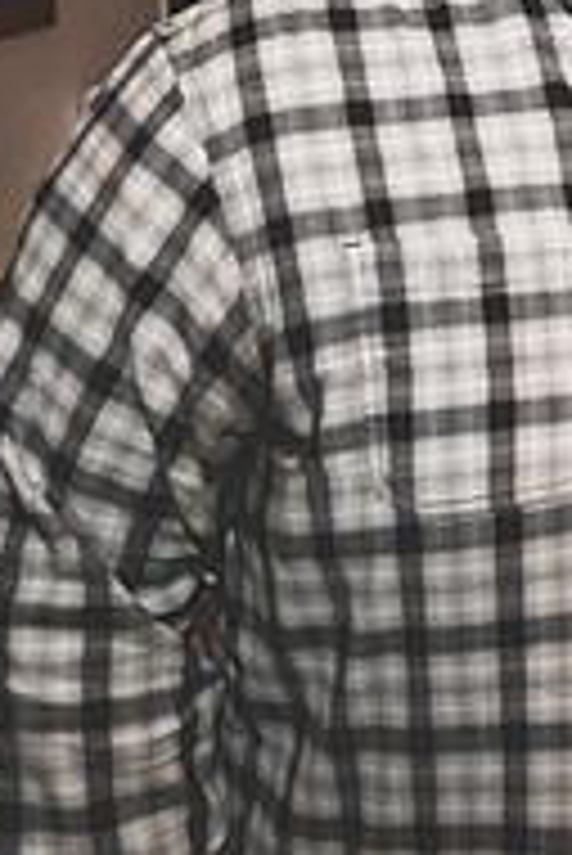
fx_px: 2165
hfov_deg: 13.7
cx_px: 988
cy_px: 10
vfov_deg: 21.6
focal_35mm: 91
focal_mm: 25
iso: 3200
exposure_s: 1/100
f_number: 3.2
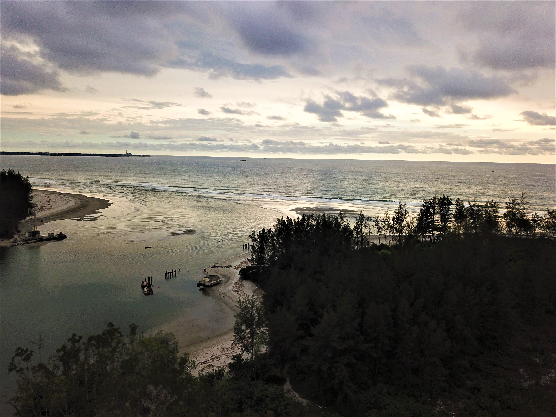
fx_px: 418
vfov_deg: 53.1
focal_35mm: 26
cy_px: 208
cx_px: 278
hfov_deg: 67.3
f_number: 2.2
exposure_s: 1/308
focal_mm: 4.73
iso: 100
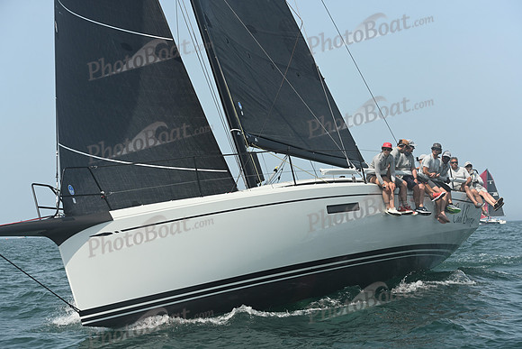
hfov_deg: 28.8
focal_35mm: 70
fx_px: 1015
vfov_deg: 19.5
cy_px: 174
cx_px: 261
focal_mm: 70
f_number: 6.3
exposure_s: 1/1250
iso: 320
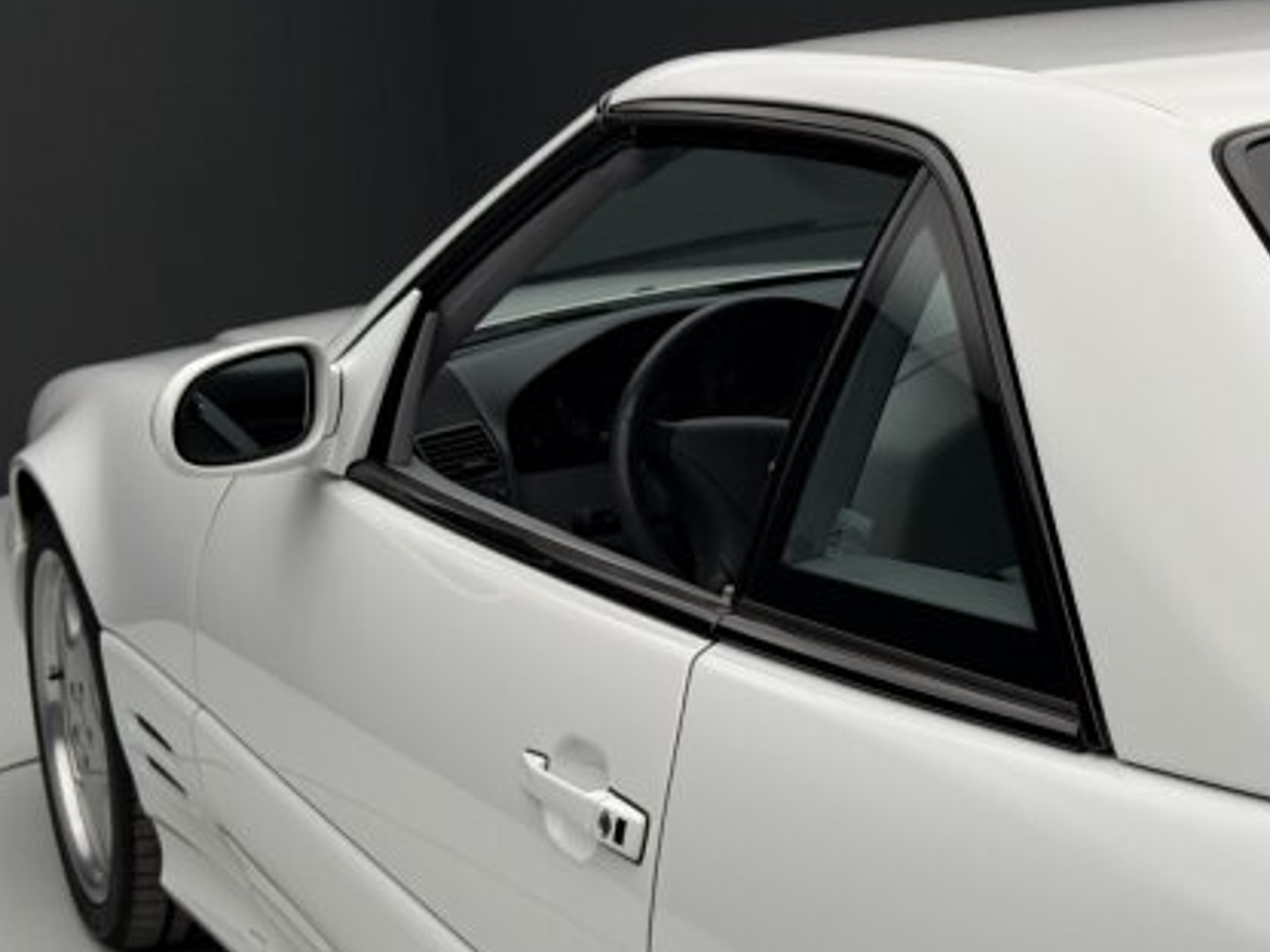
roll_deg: +2.7
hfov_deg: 26.1
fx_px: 2714
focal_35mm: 74
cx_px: 891
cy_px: 603
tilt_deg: -14.3
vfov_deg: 19.8
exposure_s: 1/245
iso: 125
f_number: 1.78
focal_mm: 6.76
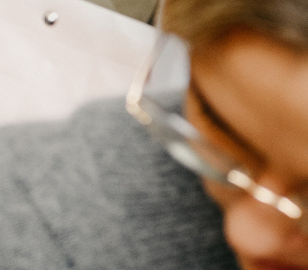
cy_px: -313
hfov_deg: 4.5
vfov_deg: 4.0
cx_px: -594
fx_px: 3799
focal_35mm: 401
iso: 250
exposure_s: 1/160
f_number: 4.5
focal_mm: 70
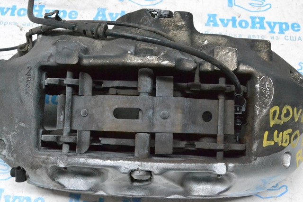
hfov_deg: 43.6
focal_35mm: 45
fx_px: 379
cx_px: 152
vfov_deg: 29.8
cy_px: 101
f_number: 10
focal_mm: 30
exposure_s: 1/125
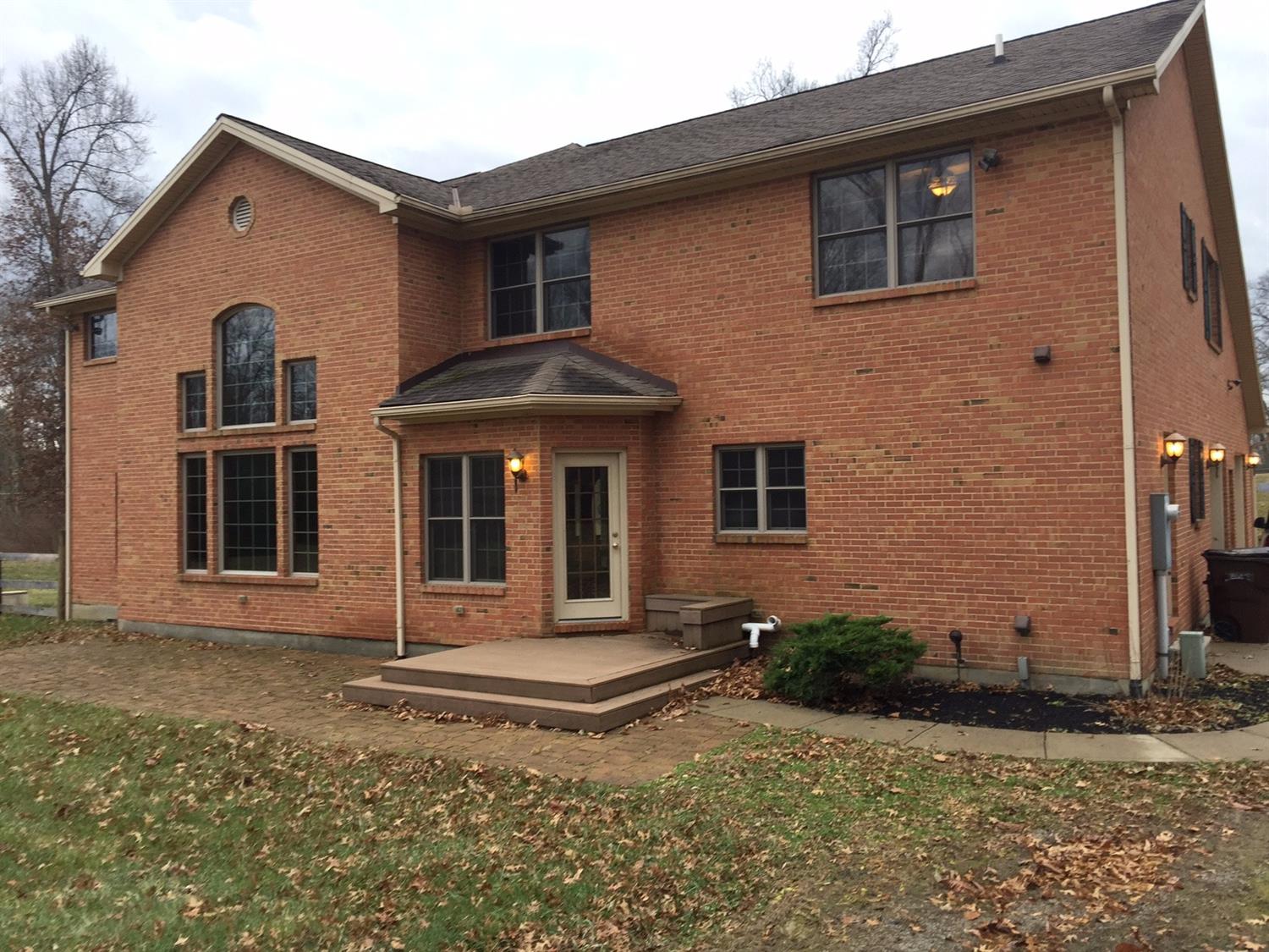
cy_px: 476
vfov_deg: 48.2
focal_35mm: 29
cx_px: 634
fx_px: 1063
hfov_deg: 61.7
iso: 32
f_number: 2.2
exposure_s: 1/60
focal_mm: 4.15
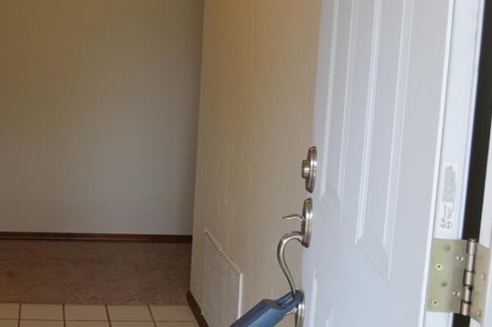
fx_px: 792
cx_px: 95
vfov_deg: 23.2
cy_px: 105
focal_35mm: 58
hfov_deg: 33.5
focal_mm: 22
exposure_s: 1/125
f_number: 5.6
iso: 400
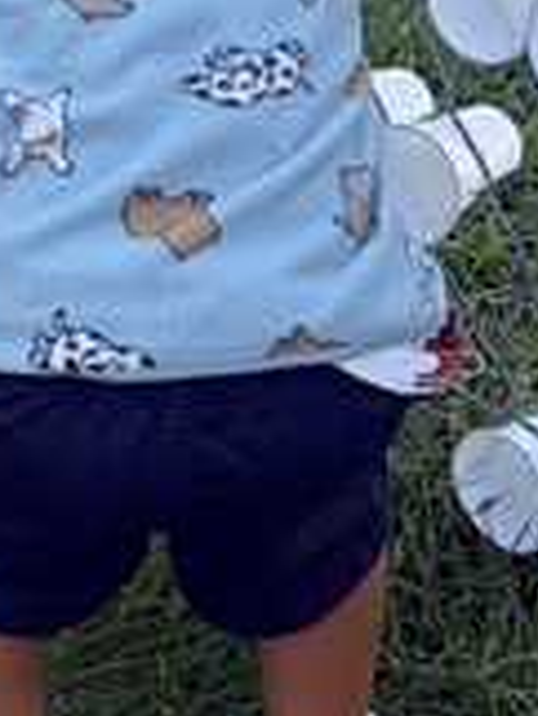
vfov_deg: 11.9
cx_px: -271
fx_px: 3415
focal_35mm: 165
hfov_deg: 8.8
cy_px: 53
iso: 50
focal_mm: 5.96
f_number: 1.6
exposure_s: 1/557
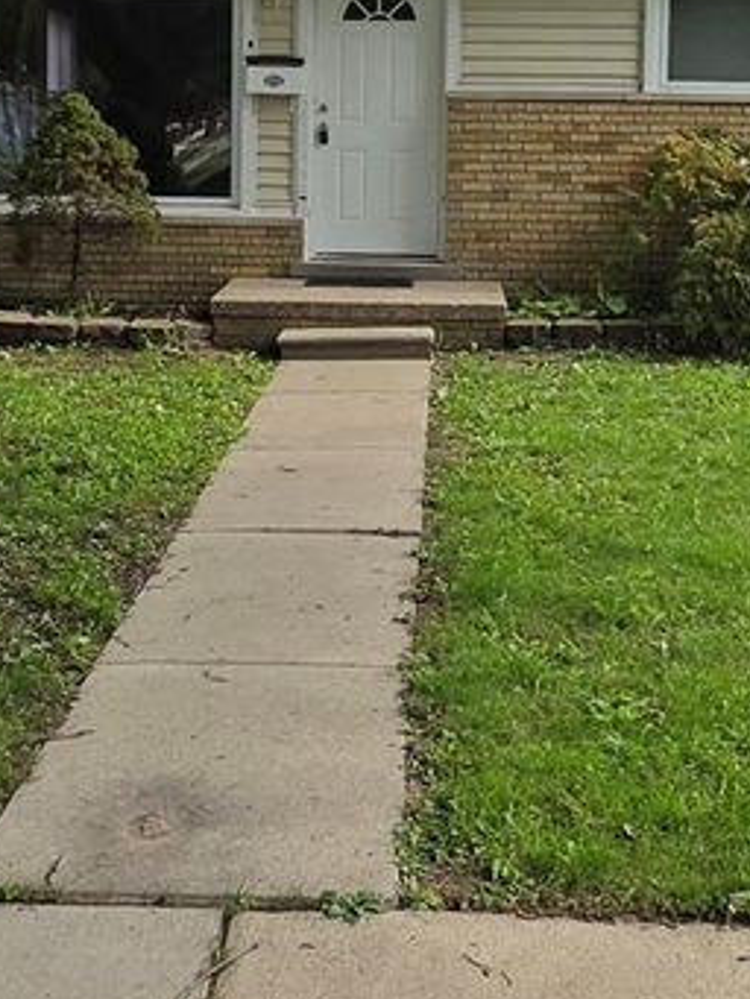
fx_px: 1501
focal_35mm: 52
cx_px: 401
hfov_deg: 28.0
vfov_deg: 36.0
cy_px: 250
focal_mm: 2.2
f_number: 1.9
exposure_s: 1/973
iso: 40
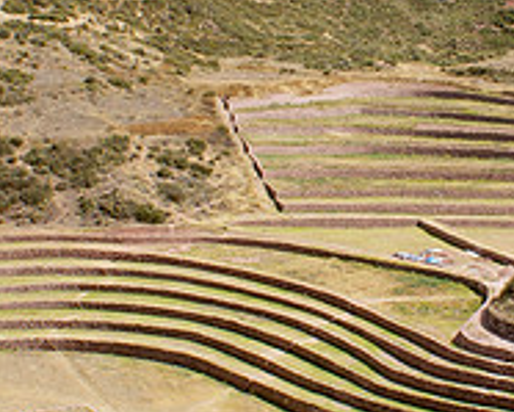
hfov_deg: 24.0
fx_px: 1202
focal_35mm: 79
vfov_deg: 19.4
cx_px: 350
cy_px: 141
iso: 200
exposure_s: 1/200
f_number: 10
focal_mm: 18
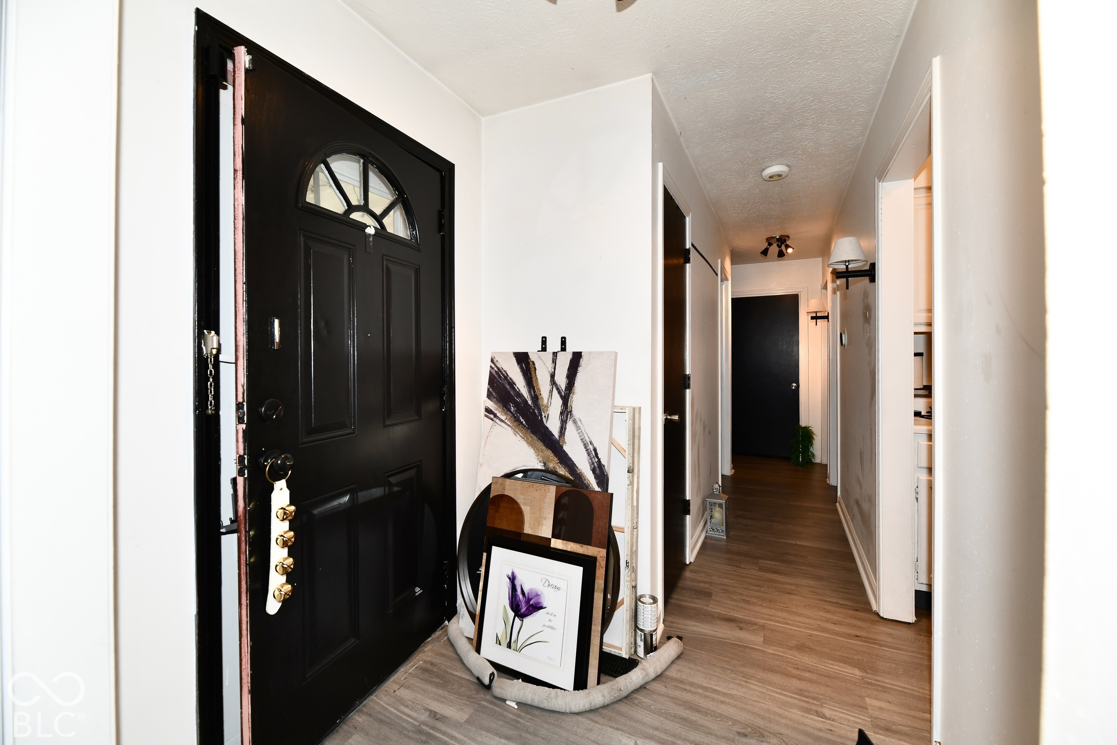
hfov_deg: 104.3
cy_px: 372
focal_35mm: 14
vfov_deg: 81.2
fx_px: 434
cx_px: 558
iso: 640
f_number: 6.3
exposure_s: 1/60
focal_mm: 14
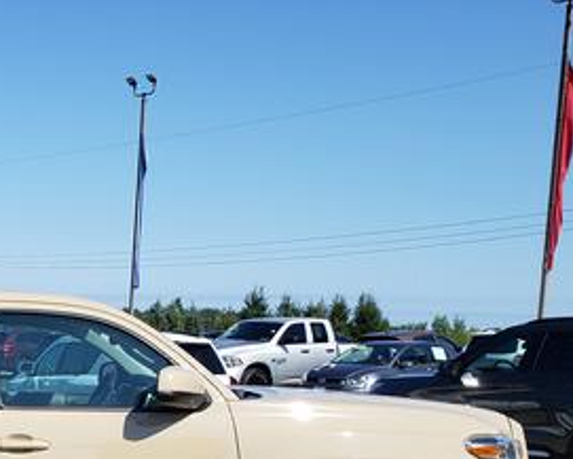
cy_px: 506
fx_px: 1018
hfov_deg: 28.2
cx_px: -80
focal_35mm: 60
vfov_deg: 23.8
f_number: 2.4
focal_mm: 4.3
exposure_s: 1/1341
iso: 50
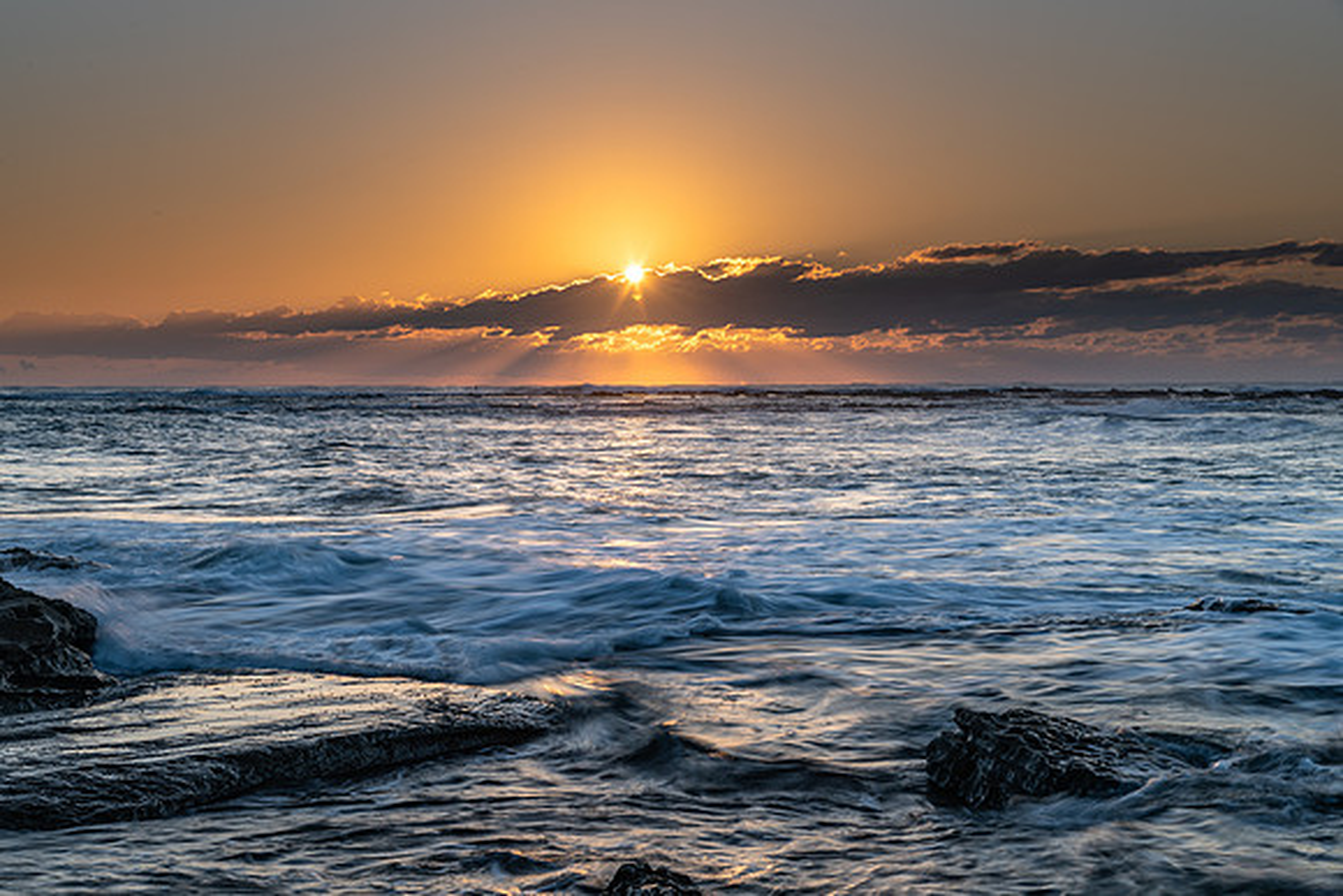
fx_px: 2512
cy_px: 448
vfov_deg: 20.2
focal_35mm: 67
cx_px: 672
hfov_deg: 29.9
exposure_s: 1/8
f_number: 14
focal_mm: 66
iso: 31
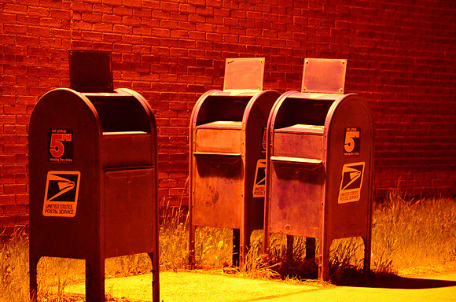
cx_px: 228
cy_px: 151
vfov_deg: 11.4
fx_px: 1517
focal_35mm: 120
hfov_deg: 17.1
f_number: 4.5
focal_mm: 80
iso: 6400
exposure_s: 1/25
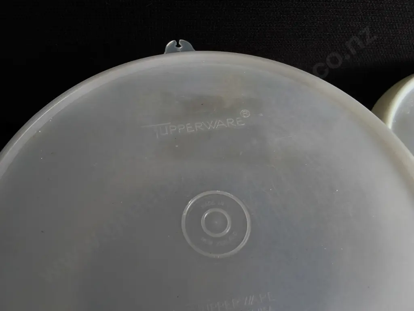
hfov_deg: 65.3
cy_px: 156
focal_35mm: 27
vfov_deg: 51.4
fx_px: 323
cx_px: 207
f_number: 2
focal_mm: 2.87
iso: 64
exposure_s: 1/100
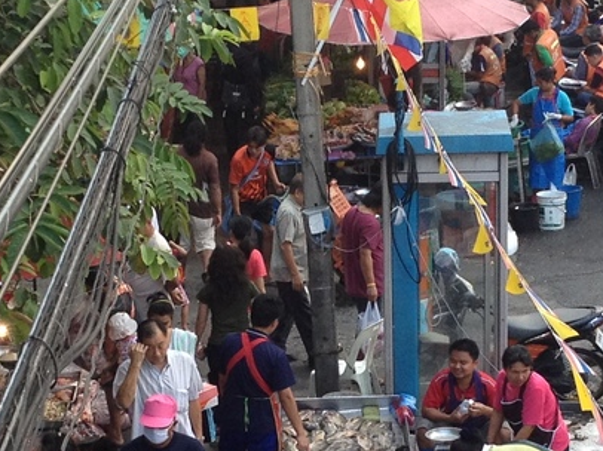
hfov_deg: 14.3
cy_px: 404
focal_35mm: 138
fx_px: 2402
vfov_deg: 10.7
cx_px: 362
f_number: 2.4
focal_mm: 4.28
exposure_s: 1/197
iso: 64
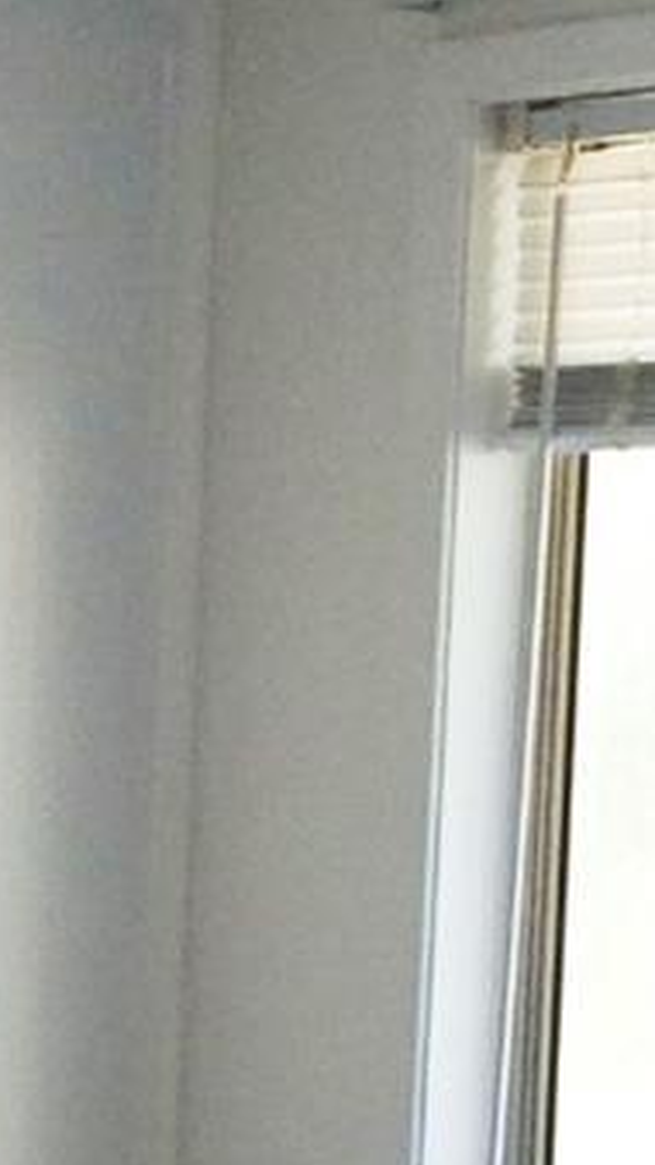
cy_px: 2058
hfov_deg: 6.3
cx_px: -658
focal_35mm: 187
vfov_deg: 10.8
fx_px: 5777
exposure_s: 1/60
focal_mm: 4.15
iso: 50
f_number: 2.2
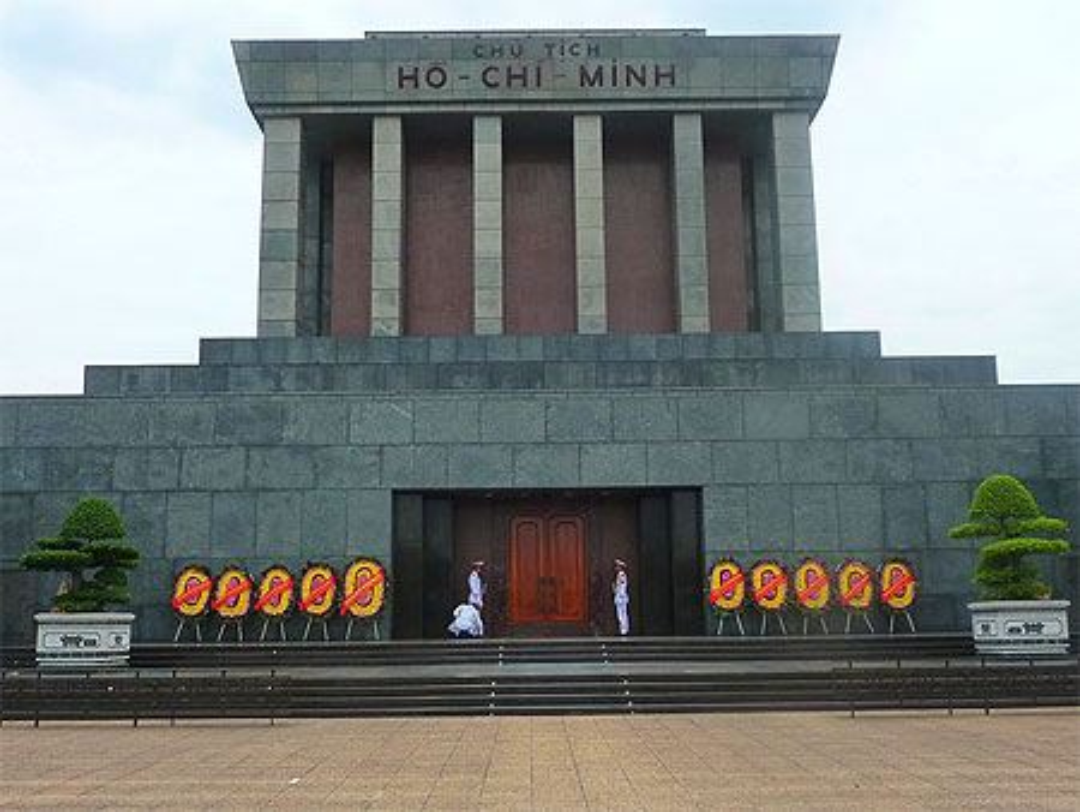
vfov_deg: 39.7
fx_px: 1124
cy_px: 406
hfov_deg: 51.3
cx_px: 540
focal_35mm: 36
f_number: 4.5
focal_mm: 4.1
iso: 125
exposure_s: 1/500
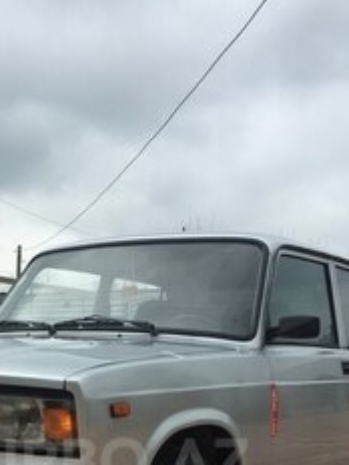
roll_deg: -0.9
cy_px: 461
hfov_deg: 23.4
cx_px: 94
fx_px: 833
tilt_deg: -4.8
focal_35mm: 62
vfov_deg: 29.2
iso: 32
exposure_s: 1/1980
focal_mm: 4.15
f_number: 2.2
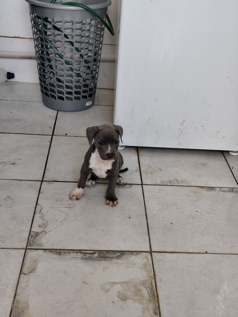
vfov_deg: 41.2
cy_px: 158
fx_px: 422
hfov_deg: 31.5
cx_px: 119
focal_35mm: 46
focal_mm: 6.19
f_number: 1.65
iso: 1000
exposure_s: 1/480
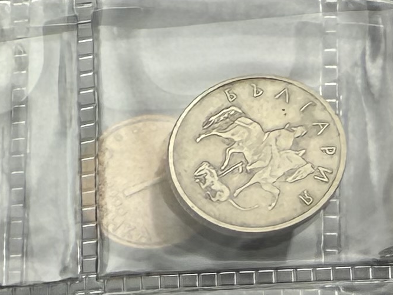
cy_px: 718
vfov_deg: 9.2
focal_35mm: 145
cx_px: -365
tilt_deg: -78.9
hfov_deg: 12.2
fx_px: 1647
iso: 40
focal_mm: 2.22
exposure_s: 1/251
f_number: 2.2
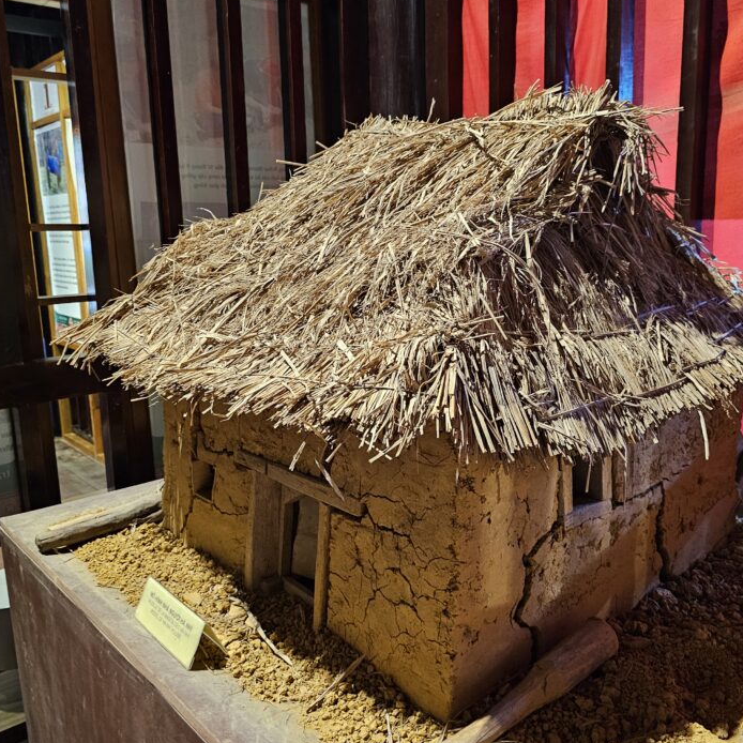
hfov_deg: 53.9
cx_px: 418
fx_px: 729
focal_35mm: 30
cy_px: 352
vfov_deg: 54.0
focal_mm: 6.3
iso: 500
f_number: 1.7
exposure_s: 1/25
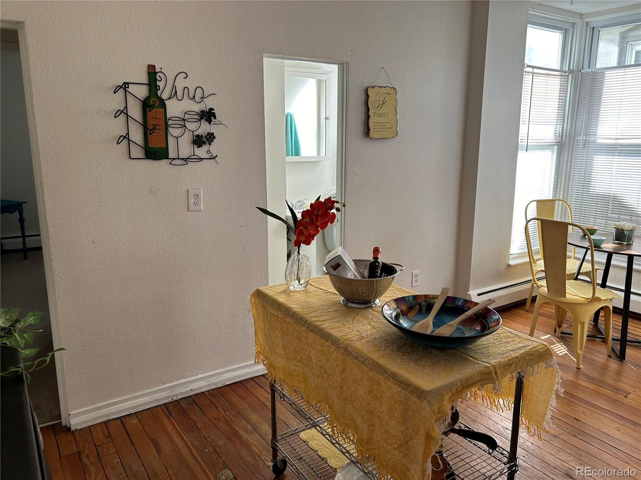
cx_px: 320
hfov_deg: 67.3
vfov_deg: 53.1
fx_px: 481
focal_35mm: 26
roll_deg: +0.0
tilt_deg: -11.3
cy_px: 240
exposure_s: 1/121
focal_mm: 5.7
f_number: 1.5
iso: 50
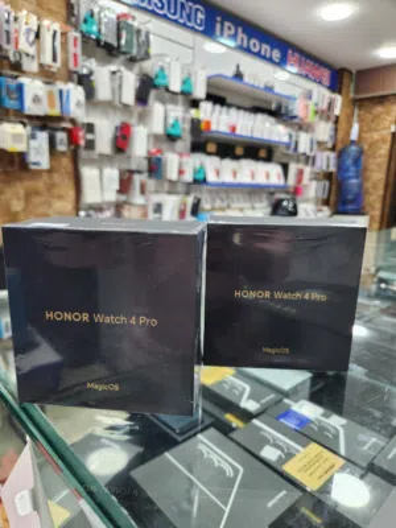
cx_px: 198
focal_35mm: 23
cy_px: 264
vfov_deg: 73.9
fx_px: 351
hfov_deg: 58.9
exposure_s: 1/180
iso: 100
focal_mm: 5.4
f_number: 1.8
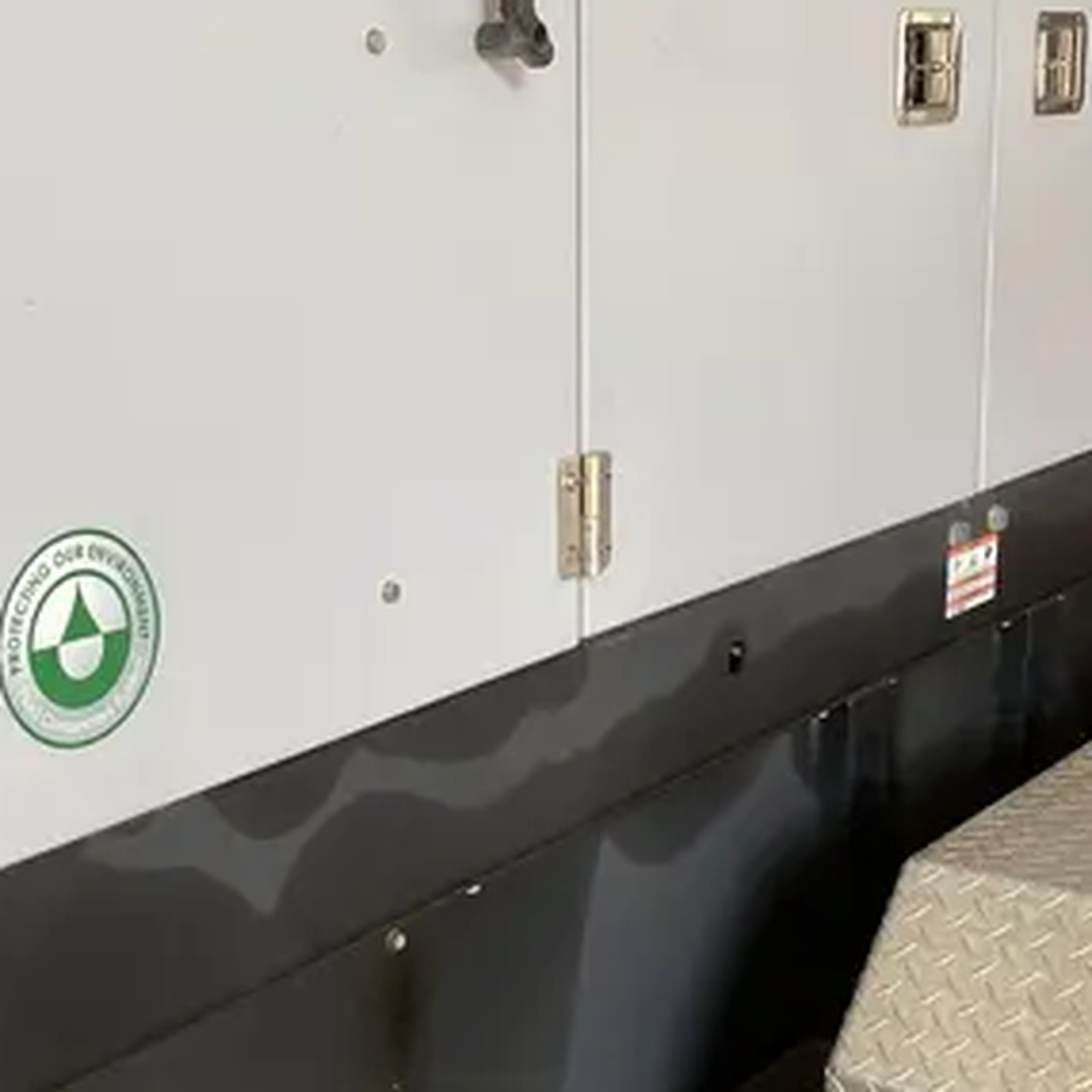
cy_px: 659
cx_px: 313
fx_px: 2106
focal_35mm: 59
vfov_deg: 29.0
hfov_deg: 28.8
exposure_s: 1/60
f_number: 1.8
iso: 160
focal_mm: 4.25
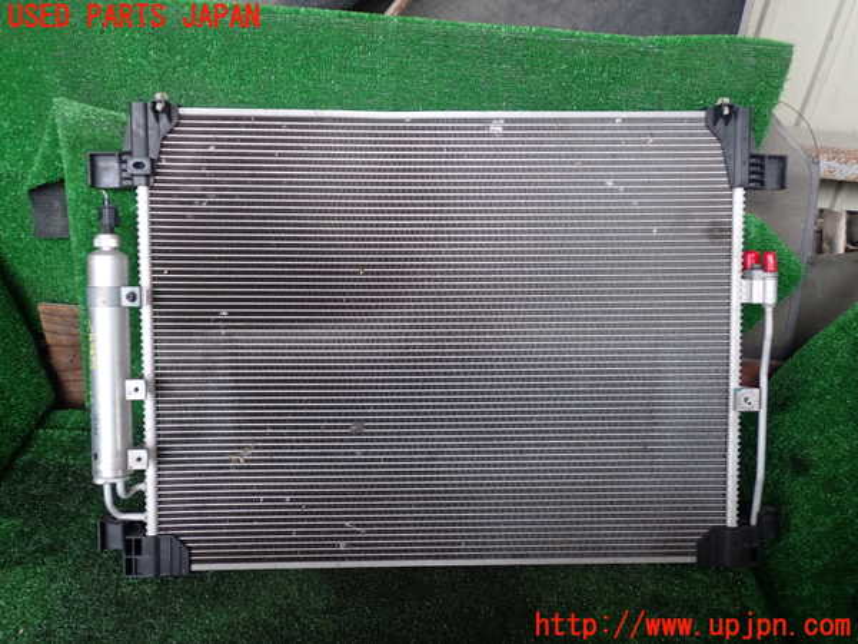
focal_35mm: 30
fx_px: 744
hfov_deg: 60.0
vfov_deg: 46.8
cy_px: 322
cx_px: 429
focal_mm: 5.4
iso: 100
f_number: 2.3
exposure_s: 1/80
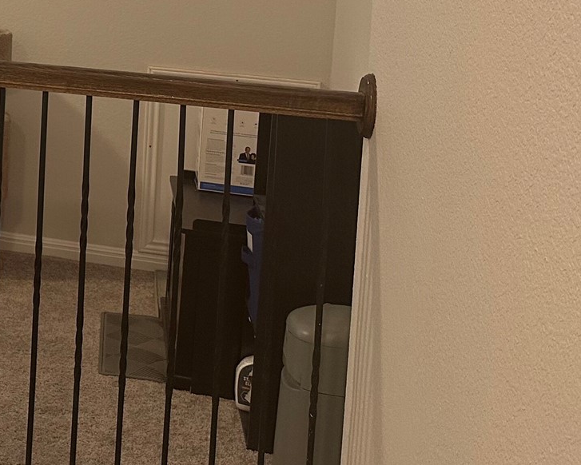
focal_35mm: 66
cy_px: -57
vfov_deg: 21.8
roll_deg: -3.0
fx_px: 1135
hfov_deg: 24.8
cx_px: -182
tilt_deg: -0.4
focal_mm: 6.86
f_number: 1.78
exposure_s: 1/60
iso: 160
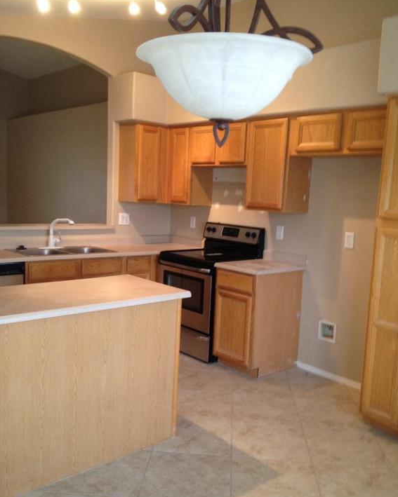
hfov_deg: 40.1
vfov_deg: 49.1
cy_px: 266
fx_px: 545
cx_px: 201
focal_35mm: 37
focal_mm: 4.28
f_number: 2.4
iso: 100
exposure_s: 1/20
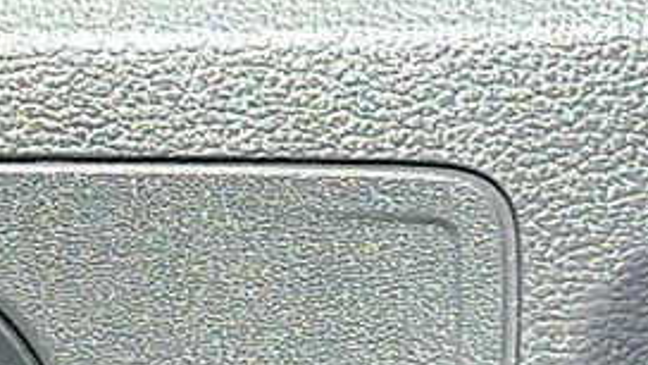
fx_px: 2457
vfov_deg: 8.4
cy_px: 354
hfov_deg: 14.4
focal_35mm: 143
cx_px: -179
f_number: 1.78
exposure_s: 1/129
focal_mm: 6.76
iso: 50
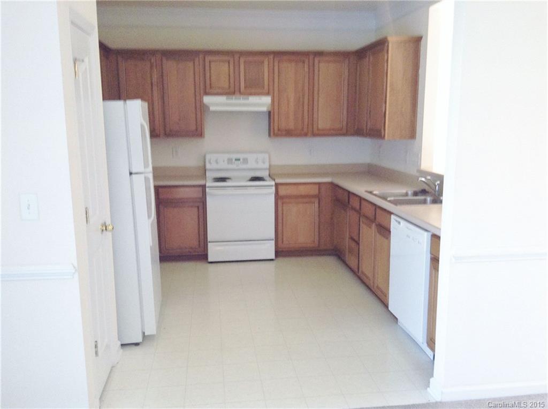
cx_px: 274
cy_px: 204
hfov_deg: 55.4
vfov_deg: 42.8
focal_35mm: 33
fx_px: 521
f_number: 2.4
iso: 80
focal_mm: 3.3
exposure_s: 1/25
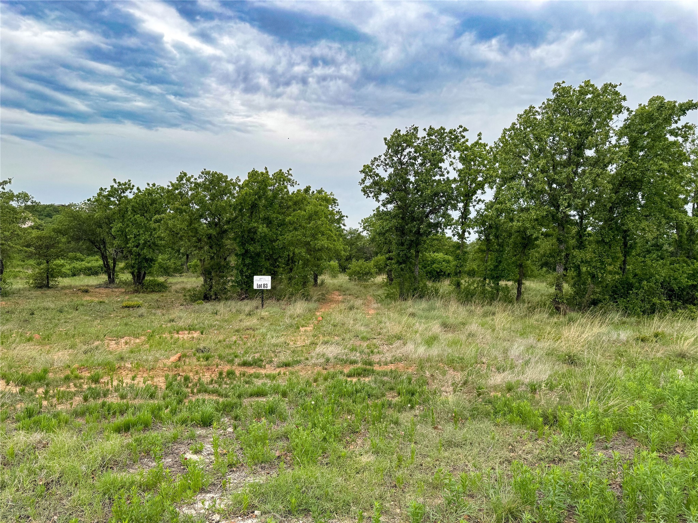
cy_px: 262
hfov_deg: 71.6
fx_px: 484
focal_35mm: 24
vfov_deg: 56.8
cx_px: 349
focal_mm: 6.76
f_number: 1.78
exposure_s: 1/3597
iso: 80
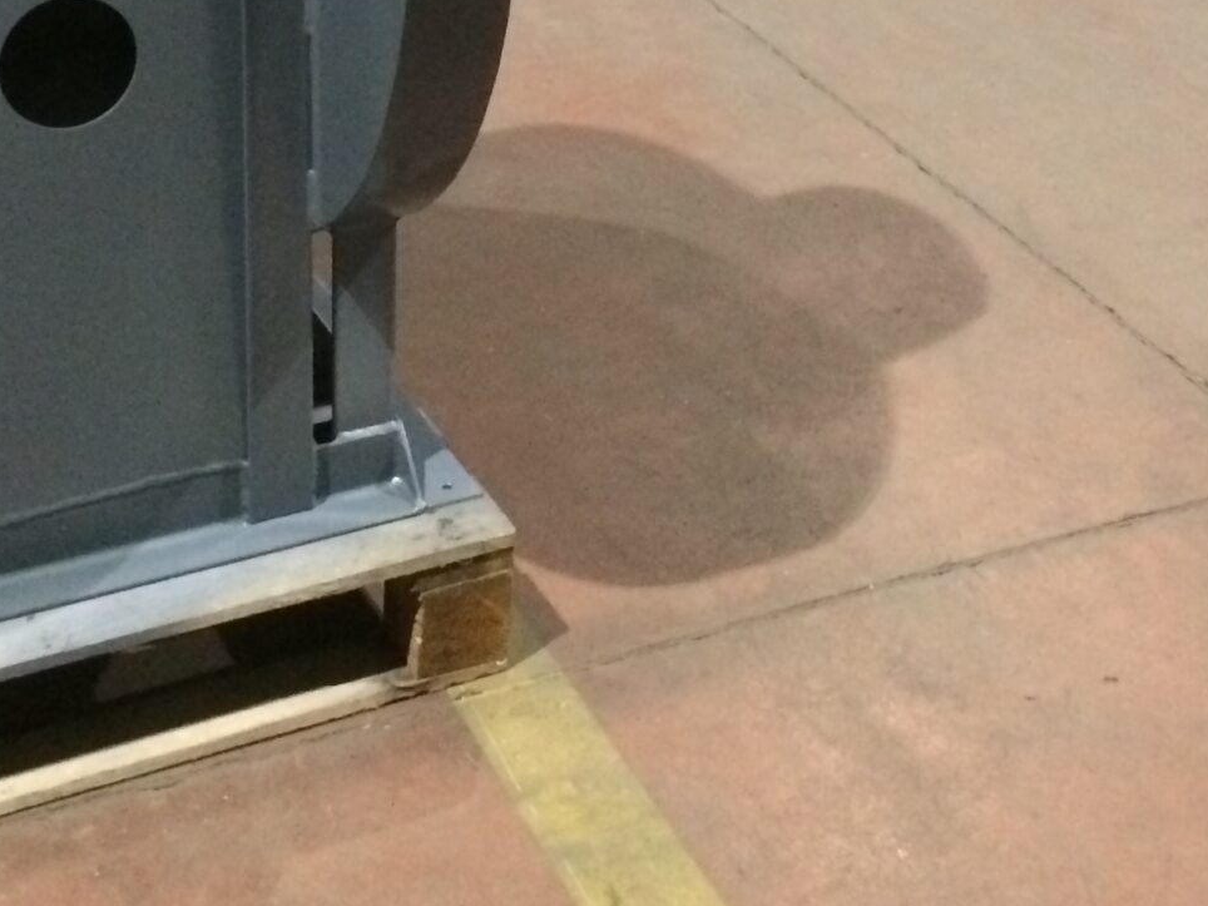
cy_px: -216
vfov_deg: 18.1
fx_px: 2687
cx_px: 876
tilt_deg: -16.8
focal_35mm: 77
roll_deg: -1.3
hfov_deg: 25.1
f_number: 2.2
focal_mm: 4.15
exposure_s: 1/17
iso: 500
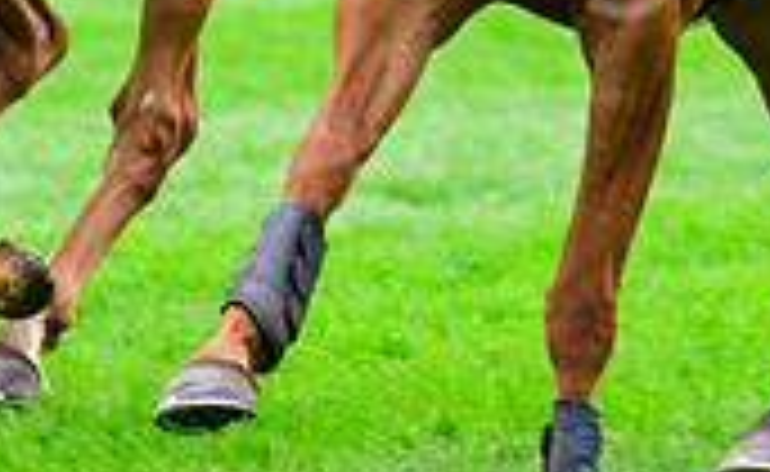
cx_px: 746
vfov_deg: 1.7
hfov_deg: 2.8
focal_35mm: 758
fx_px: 15829
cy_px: -431
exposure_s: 1/1000
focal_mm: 200
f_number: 5.6
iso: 1250
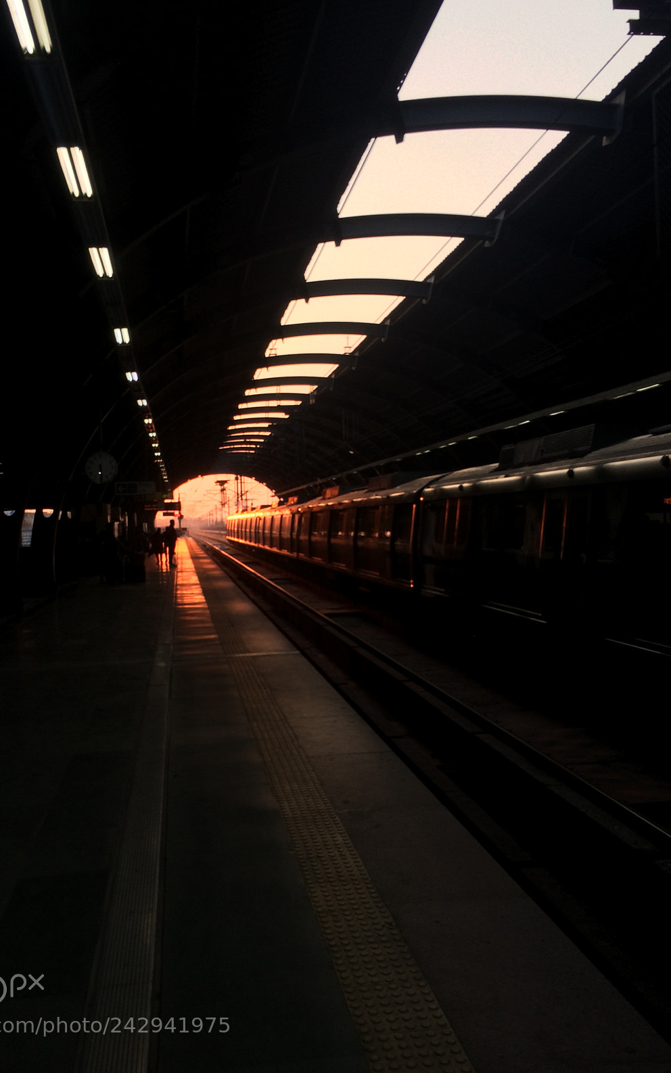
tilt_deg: -3.1
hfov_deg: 40.5
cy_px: 538
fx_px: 907
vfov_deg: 61.2
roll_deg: +1.5
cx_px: 282
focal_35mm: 31
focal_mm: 4.15
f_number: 2.2
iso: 32
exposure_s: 1/222
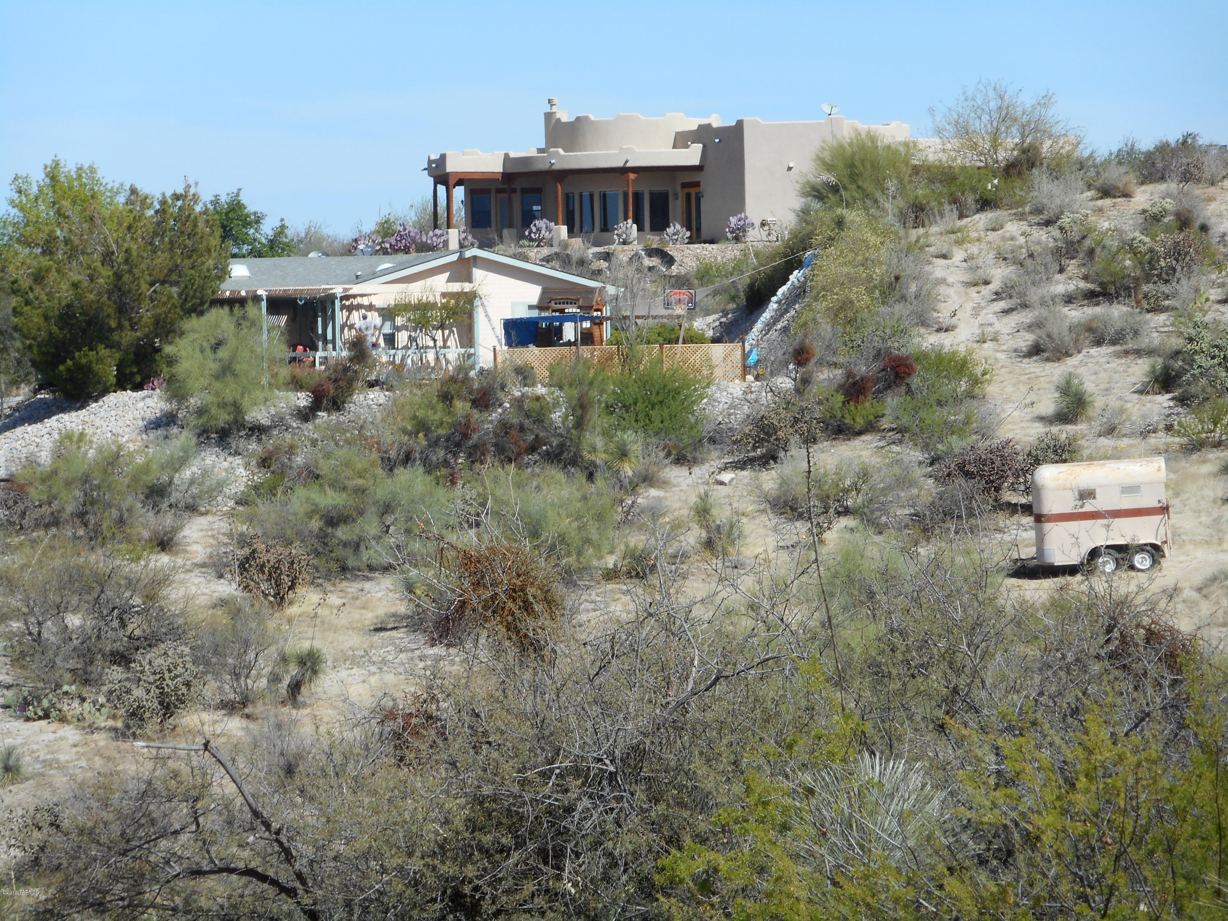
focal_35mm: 134
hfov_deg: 14.7
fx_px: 4754
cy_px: 460
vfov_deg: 11.1
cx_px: 614
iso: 80
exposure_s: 1/320
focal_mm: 23.9
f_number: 6.1
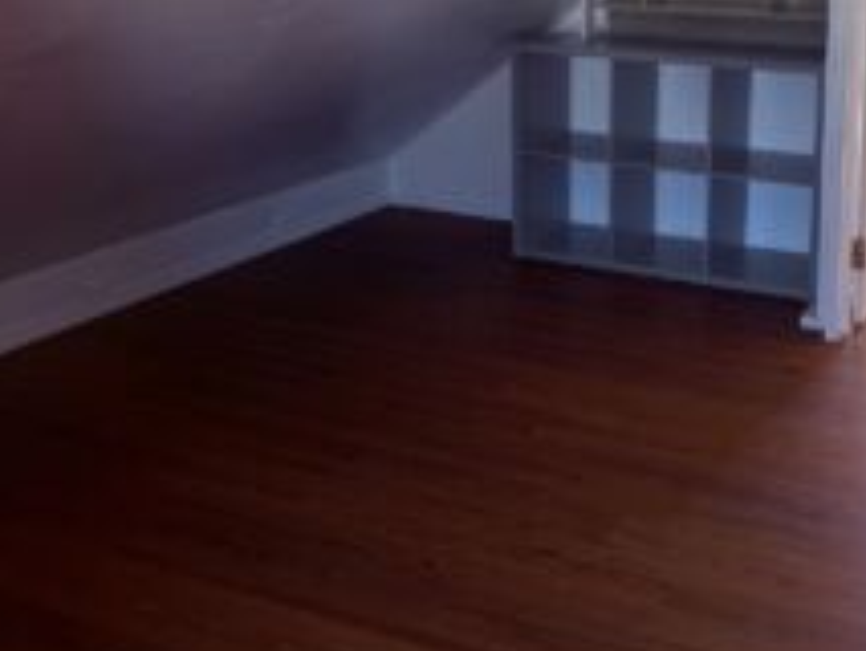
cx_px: 679
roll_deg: -0.6
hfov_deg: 40.5
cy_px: 146
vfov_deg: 31.5
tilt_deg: -11.3
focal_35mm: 45
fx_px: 1126
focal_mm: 6.76
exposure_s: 1/121
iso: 100
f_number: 1.78
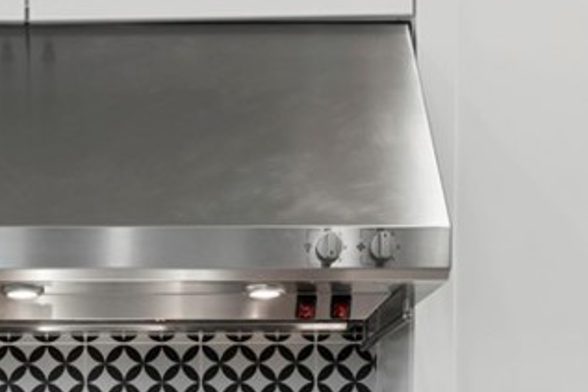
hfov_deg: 17.9
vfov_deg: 11.5
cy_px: 608
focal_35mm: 113
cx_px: 106
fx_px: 1845
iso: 200
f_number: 9
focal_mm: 35
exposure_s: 1/2.5
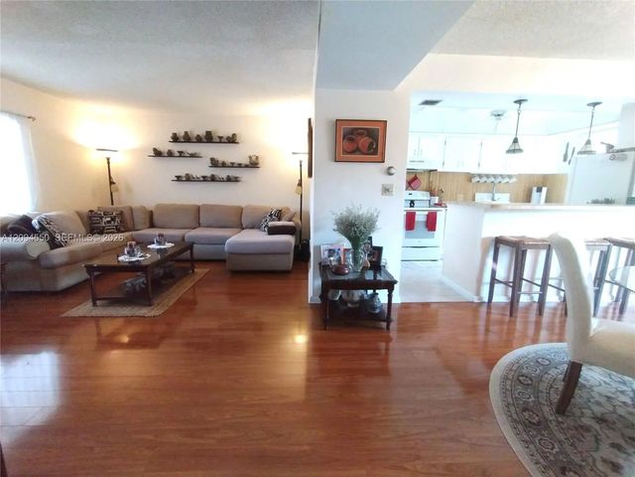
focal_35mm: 16
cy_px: 238
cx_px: 318
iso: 553
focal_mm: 1.66
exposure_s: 1/30
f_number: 2.2
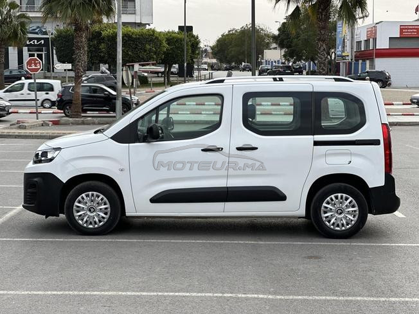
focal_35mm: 77
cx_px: 210
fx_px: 932
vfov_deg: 19.1
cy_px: 157
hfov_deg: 25.3
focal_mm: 9
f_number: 2.8
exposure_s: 1/121
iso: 20
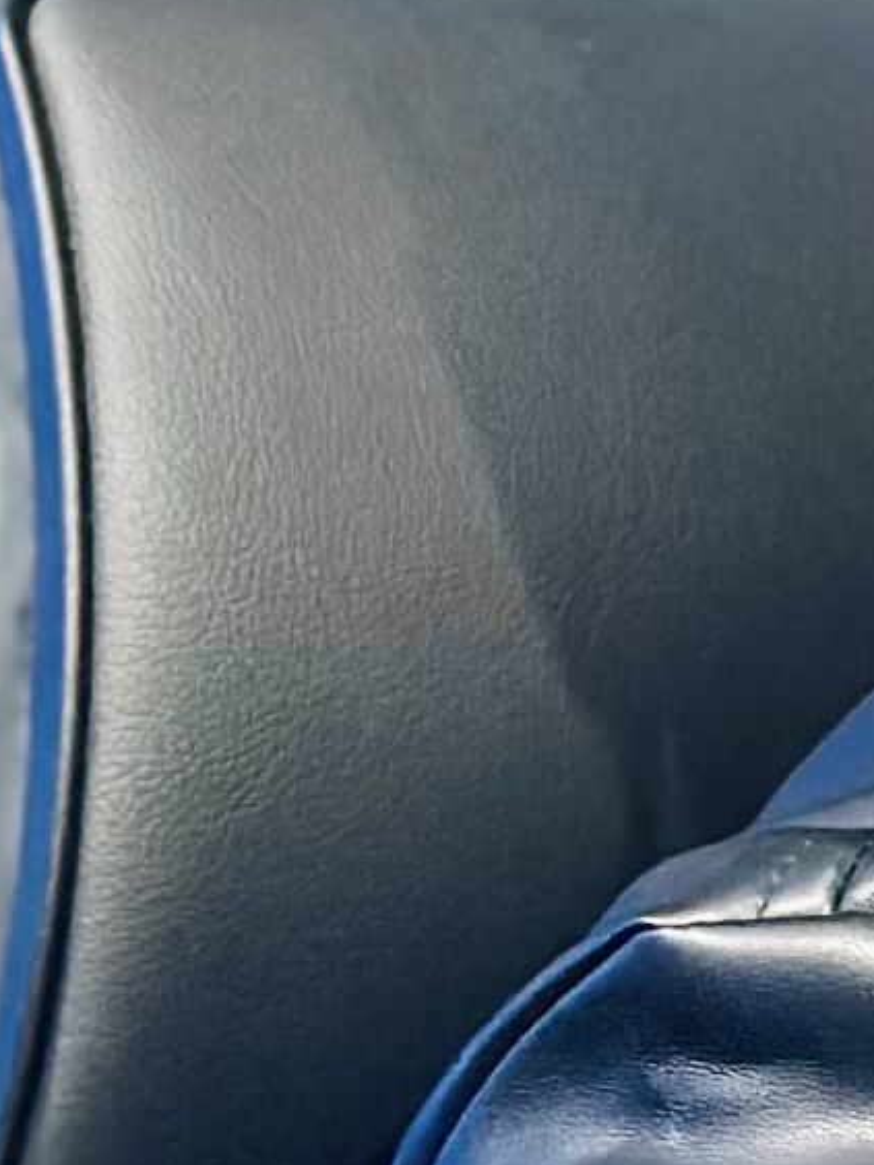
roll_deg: +1.8
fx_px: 11547
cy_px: 911
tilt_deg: -2.3
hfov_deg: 4.1
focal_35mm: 343
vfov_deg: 5.8
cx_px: 3054
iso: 125
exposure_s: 1/100
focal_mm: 6.86
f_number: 1.78
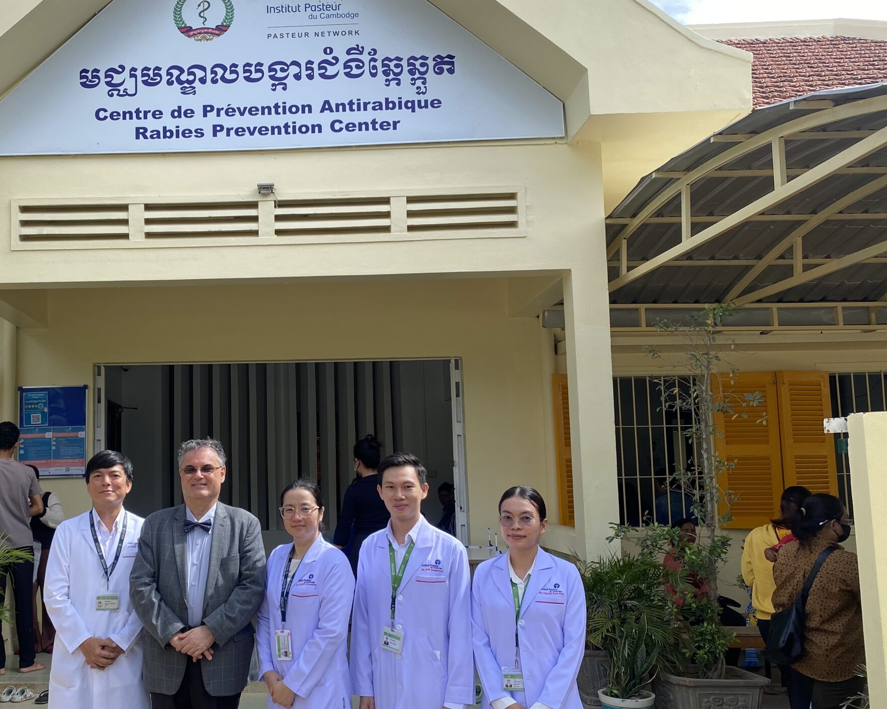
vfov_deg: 40.1
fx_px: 971
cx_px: 245
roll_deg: +0.6
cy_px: 380
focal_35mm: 37
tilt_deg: +6.7
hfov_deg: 47.6
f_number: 1.8
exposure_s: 1/633
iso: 32
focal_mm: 4.25
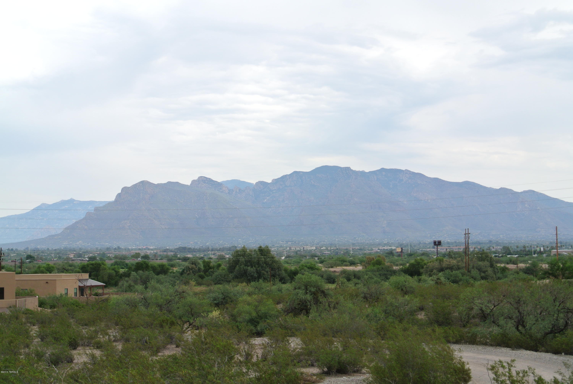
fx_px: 1100
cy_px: 192
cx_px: 286
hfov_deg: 29.2
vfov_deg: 19.8
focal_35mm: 69
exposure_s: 1/250
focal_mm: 25.9
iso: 100
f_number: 5.3
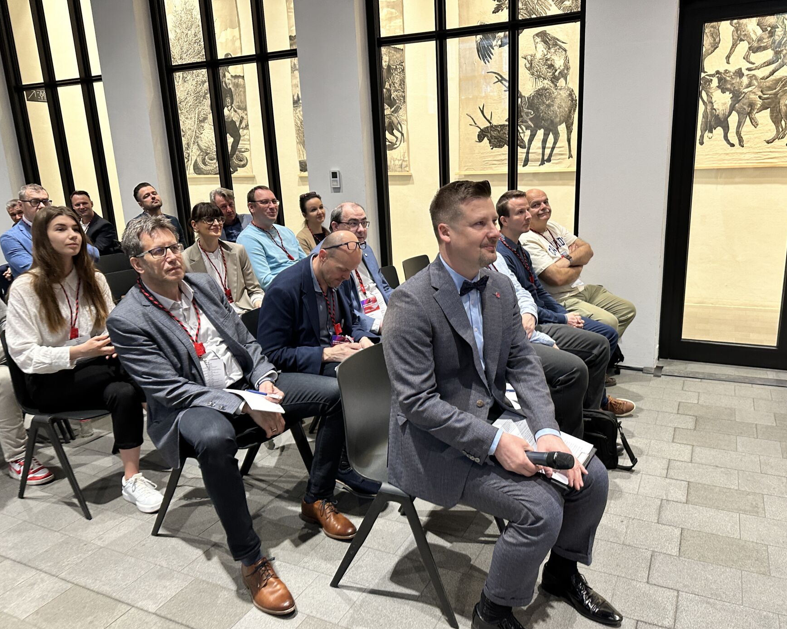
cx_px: 429
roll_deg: +0.7
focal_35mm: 26
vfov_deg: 54.9
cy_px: 326
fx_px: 606
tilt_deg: -13.3
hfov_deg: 65.9
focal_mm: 6.86
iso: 250
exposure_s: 1/80
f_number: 1.78
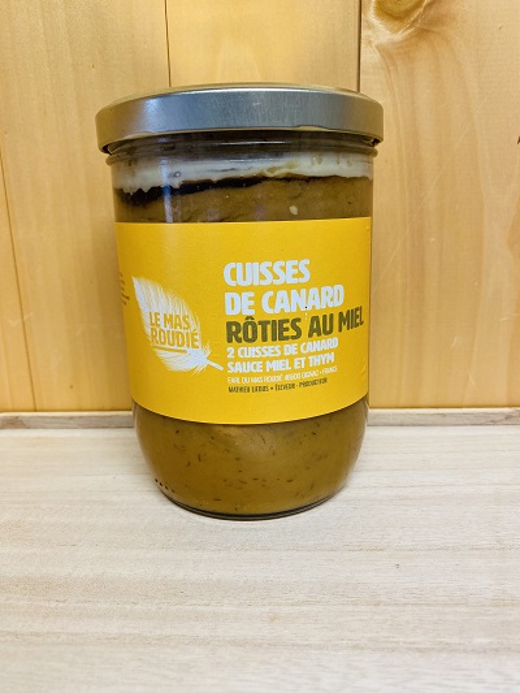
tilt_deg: -15.3
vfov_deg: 67.3
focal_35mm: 26
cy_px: 346
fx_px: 521
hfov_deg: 53.1
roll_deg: +0.3
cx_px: 260
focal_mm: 4.25
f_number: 1.8
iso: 80
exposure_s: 1/50
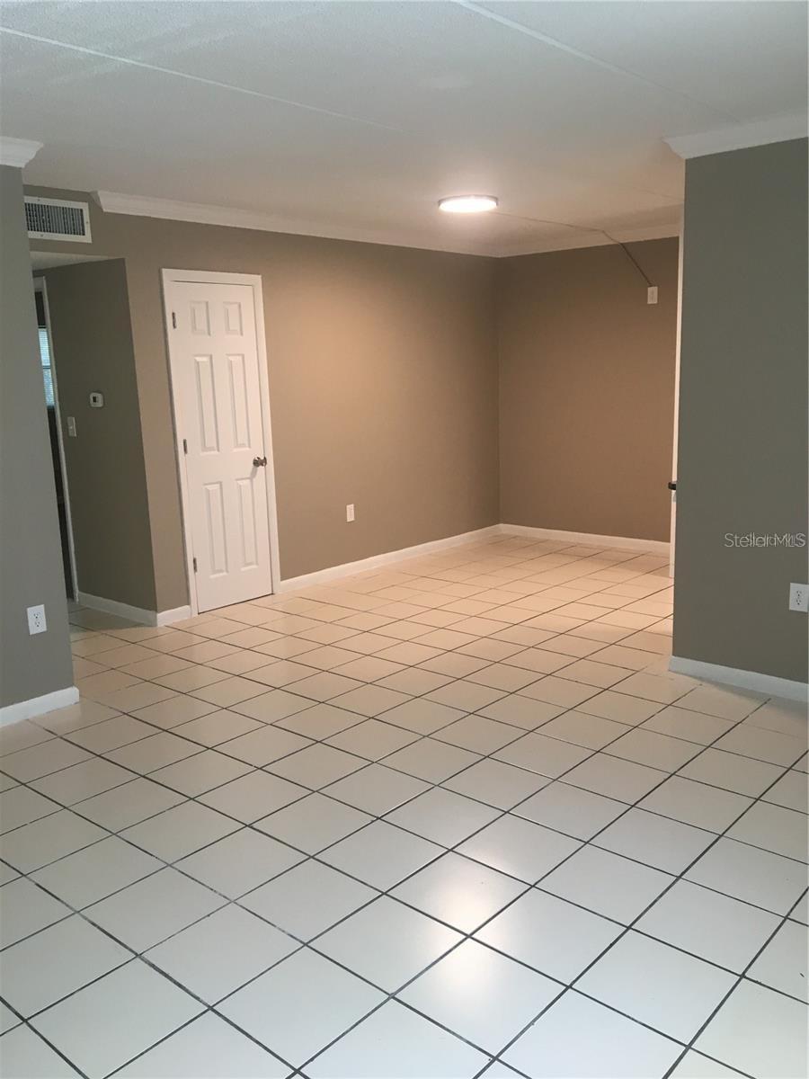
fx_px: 904
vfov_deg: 61.7
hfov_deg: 48.2
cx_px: 404
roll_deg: +2.8
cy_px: 540
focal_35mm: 29
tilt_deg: -11.9
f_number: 2.2
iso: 64
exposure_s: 1/30
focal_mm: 4.15
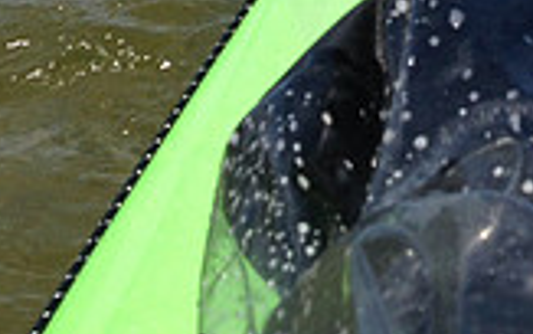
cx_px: 450
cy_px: -445
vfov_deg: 9.0
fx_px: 1918
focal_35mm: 132
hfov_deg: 15.7
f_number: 2.4
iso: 50
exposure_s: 1/2045
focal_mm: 4.28
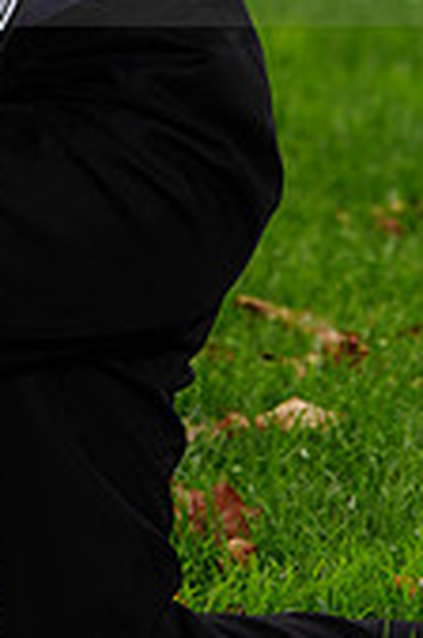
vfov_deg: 2.3
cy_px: -94
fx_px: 15555
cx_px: -83
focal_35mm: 879
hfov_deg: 1.6
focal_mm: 256
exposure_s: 1/160
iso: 160
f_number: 8
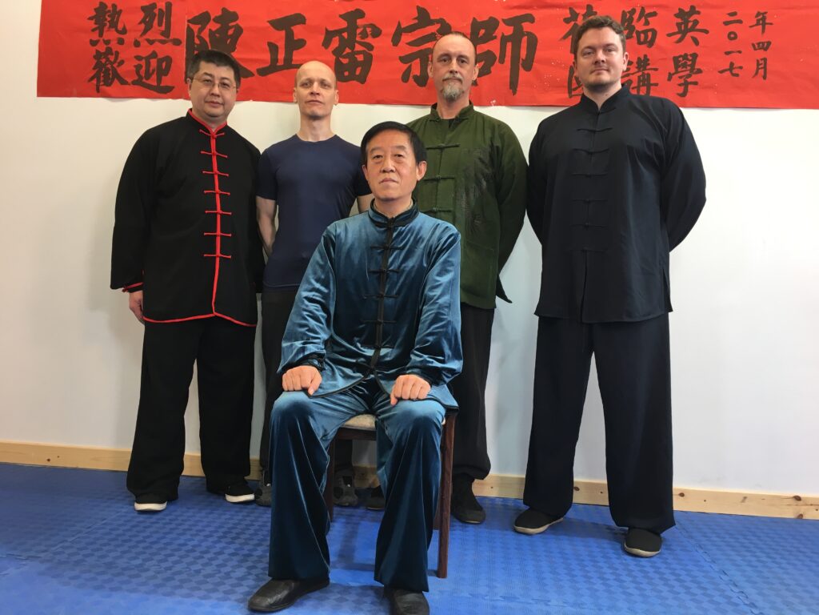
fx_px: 686
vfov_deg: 48.2
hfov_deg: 61.7
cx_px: 410
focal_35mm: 29
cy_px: 308
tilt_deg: -0.1
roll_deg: -3.8
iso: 25
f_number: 2.2
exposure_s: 1/33
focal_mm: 4.15
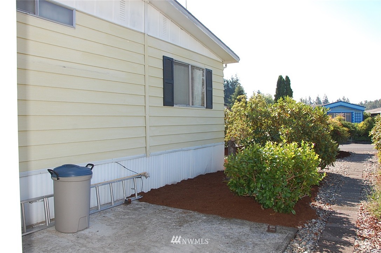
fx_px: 285
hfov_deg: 67.4
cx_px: 190
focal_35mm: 27
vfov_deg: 47.8
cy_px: 126
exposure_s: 1/500
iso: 360
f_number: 5.6
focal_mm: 18
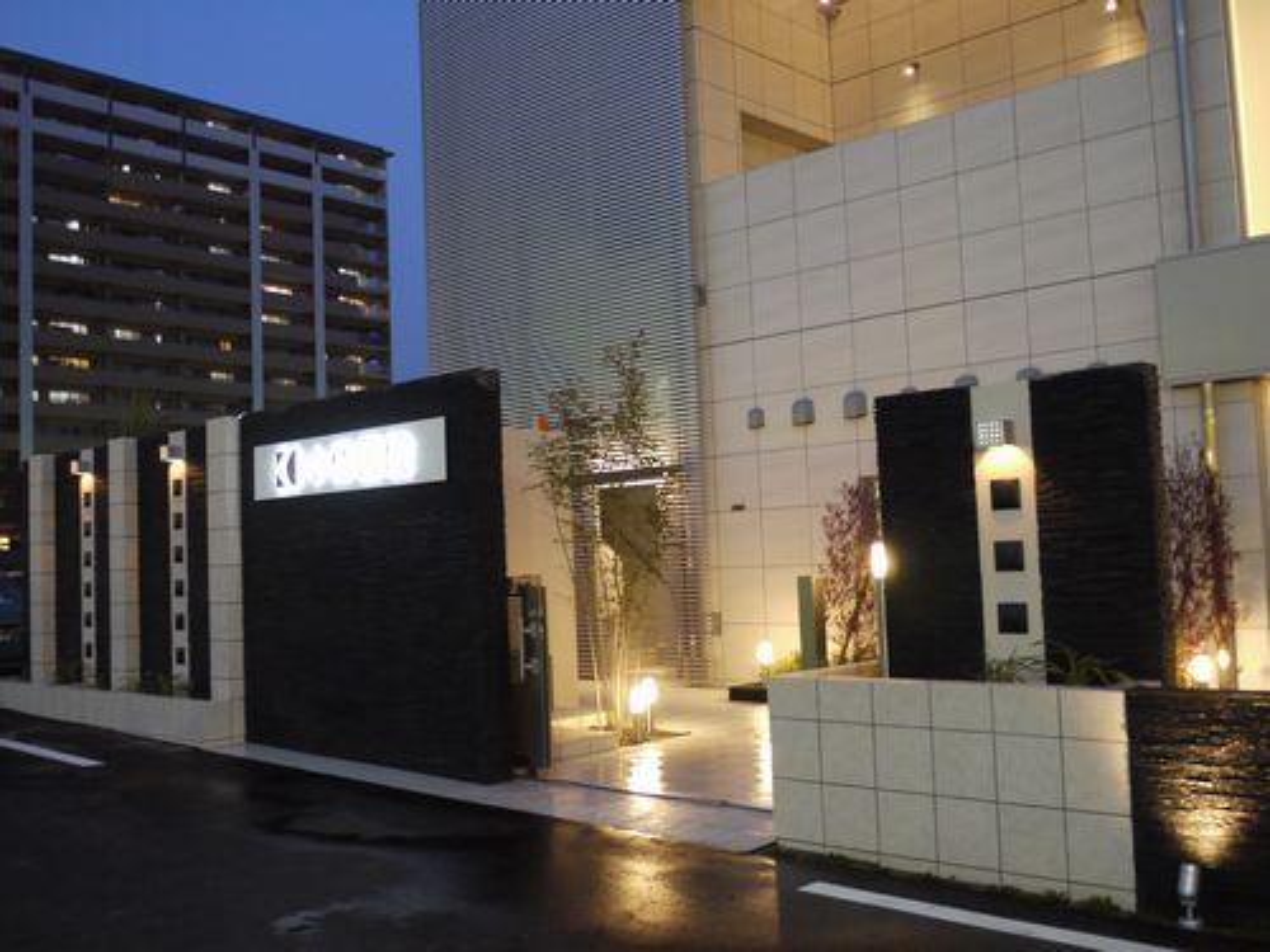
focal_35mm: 36
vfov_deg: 39.7
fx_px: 1321
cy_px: 476
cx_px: 635
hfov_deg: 51.4
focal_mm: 18
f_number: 3.9
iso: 800
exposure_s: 1/15
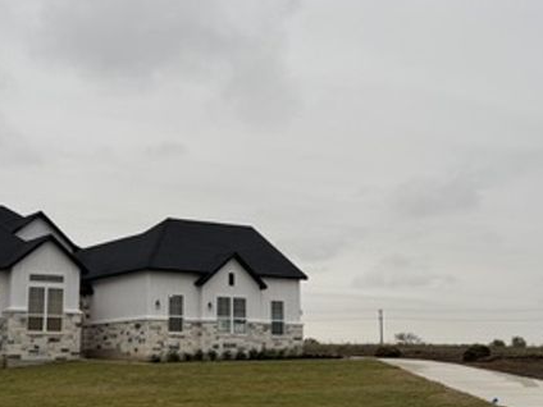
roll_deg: -0.1
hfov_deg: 33.1
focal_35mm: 58
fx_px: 910
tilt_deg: +10.2
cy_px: 212
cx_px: 220
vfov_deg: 25.2
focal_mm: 6.76
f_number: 1.78
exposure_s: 1/180
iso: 64
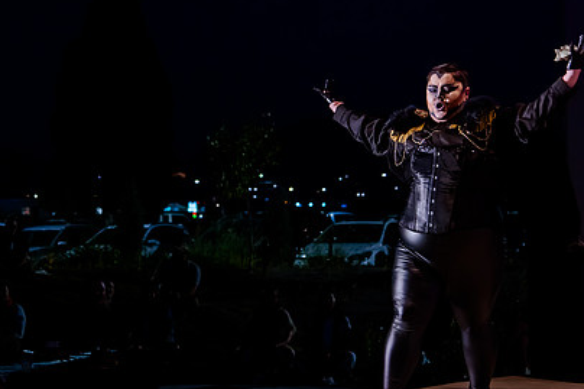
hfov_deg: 22.1
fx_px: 1492
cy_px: 125
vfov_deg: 14.8
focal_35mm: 92
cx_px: 228
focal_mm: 52
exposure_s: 1/250
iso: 2000
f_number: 4
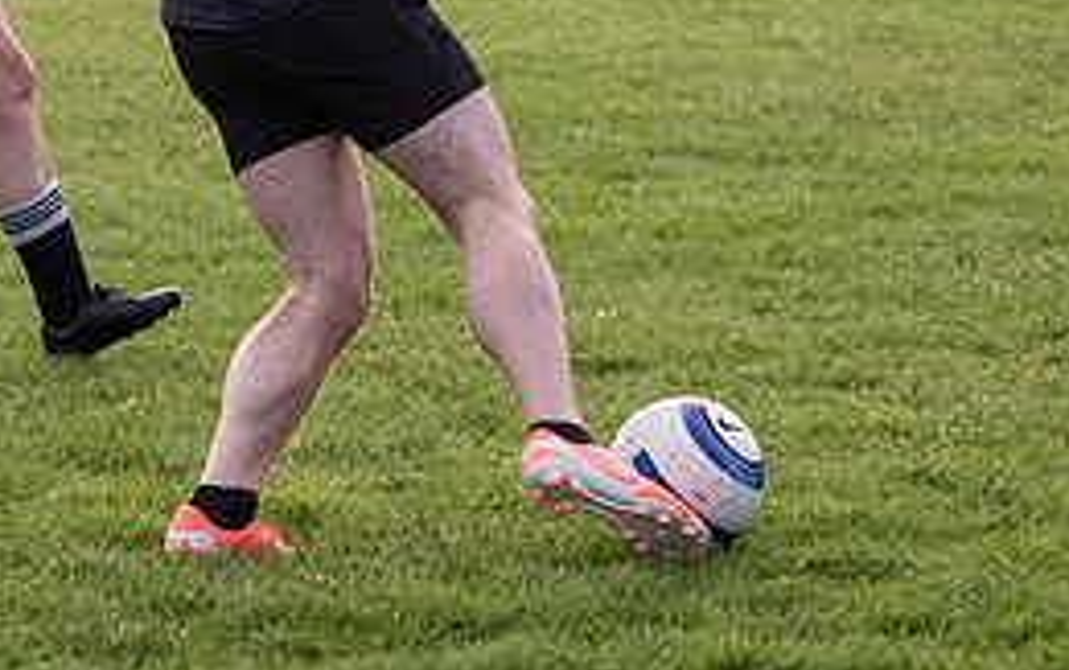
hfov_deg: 7.1
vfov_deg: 4.5
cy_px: -171
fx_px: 8544
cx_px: 136
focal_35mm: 293
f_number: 2.8
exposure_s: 1/1000
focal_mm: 62
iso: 1600
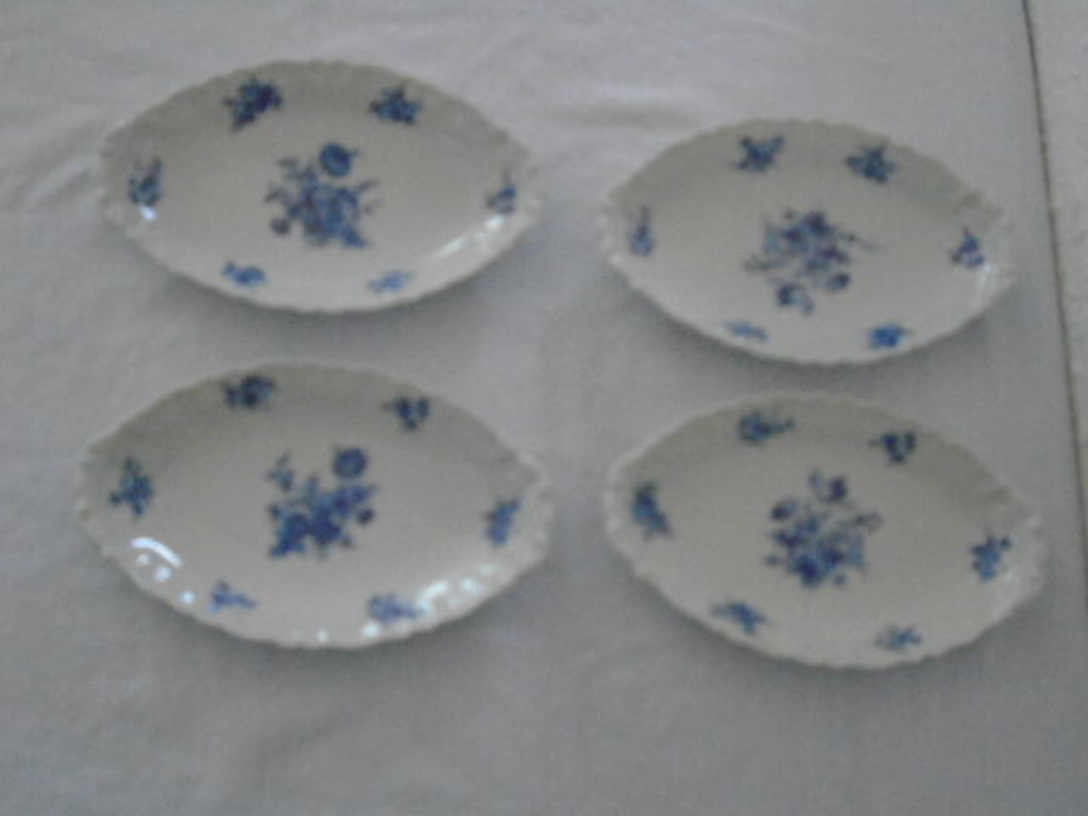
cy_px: 408
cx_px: 544
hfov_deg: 38.9
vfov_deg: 29.7
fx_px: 1540
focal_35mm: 49
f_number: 4.5
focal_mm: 8.7
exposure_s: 1/250
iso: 1250
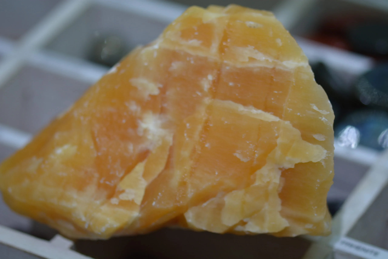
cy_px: 130
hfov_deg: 13.0
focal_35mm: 158
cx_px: 194
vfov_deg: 8.7
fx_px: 1698
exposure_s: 1/500
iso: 320
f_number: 3.3
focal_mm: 105
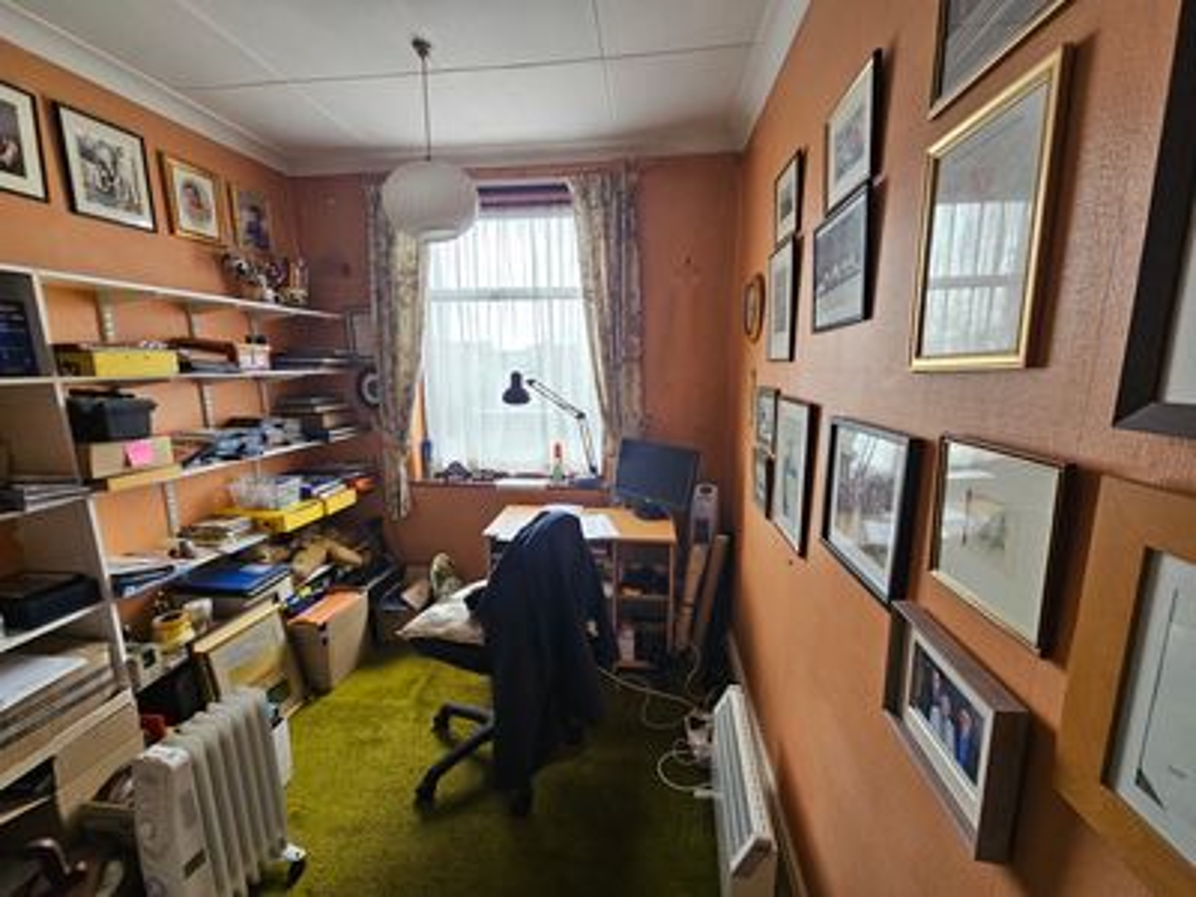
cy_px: 448
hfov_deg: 106.2
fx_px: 449
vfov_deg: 89.9
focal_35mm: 13
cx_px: 598
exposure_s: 1/50
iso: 200
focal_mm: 2.2
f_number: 2.2
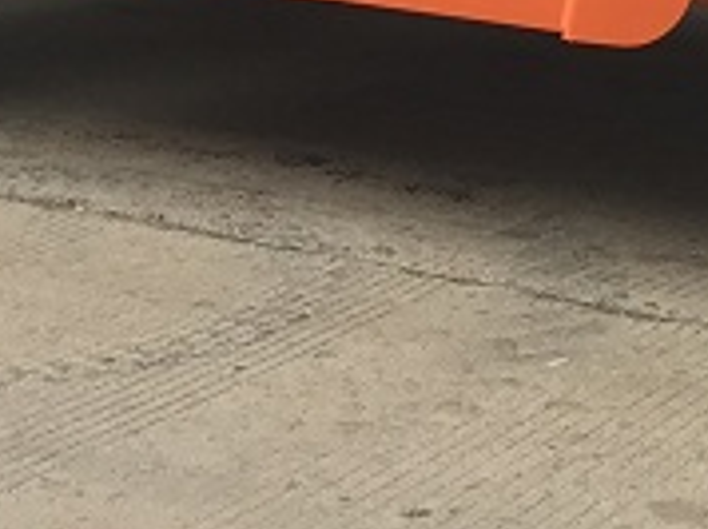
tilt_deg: +4.9
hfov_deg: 15.6
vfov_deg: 10.5
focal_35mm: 126
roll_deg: -1.0
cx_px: 449
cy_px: -628
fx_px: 2574
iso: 20
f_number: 1.8
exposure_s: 1/573
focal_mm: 3.99
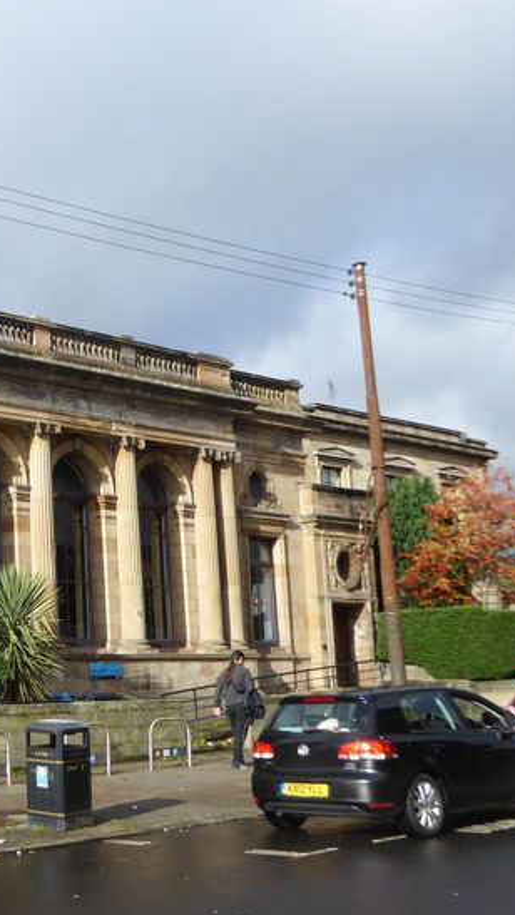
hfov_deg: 21.5
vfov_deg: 40.6
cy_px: 485
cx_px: -130
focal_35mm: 51
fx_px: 1237
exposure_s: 1/500
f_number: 3.5
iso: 80
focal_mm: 5.4
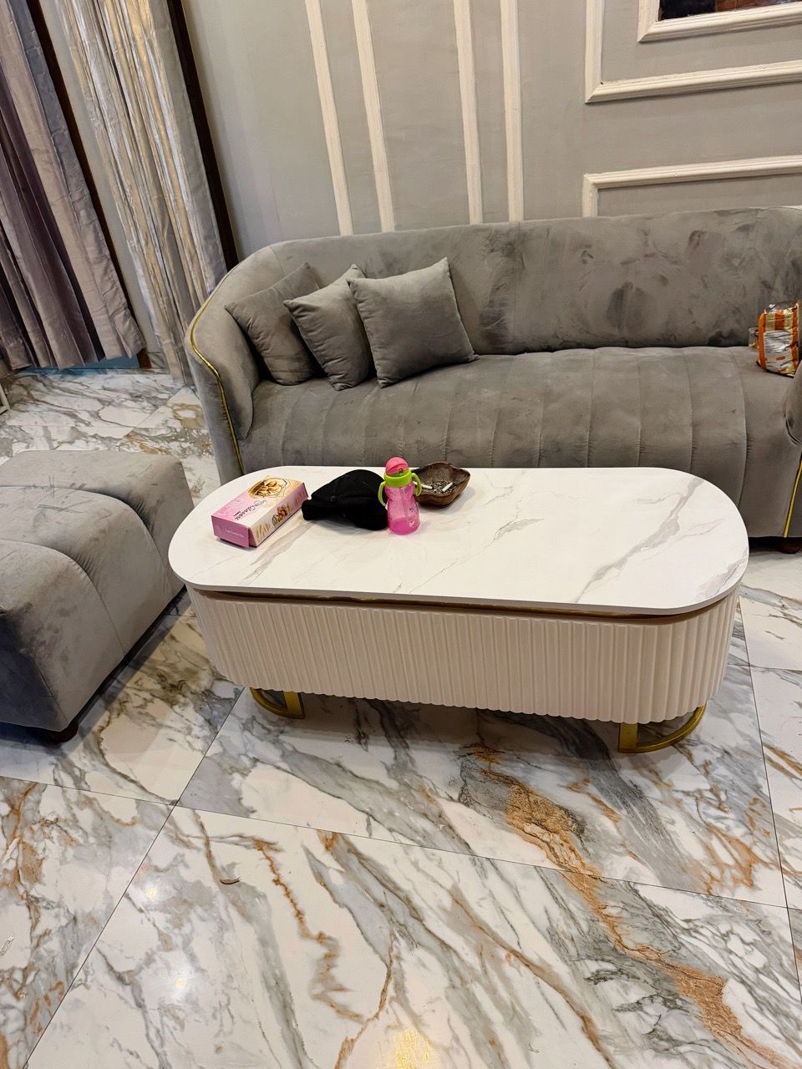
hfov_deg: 56.8
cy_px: 534
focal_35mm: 24
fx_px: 741
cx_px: 401
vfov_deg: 71.6
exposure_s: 1/50
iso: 400
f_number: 1.78
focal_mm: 6.76
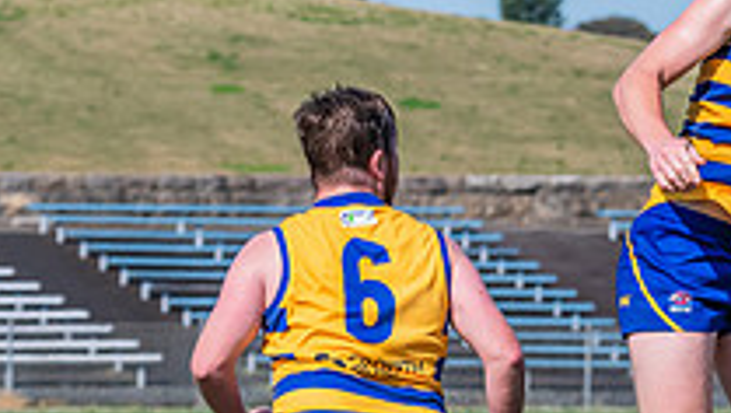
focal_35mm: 620
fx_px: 12028
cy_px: 198
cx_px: 768
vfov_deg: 2.0
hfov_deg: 3.5
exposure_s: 1/1600
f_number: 10
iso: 800
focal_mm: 180
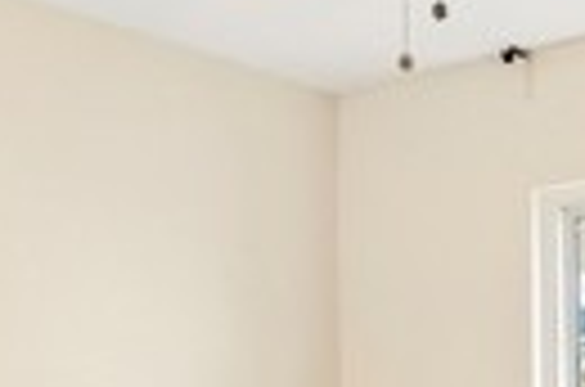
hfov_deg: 25.2
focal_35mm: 79
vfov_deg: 16.4
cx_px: 477
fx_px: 1281
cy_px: 482
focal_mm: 16
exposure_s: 1/40
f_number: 8
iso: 400
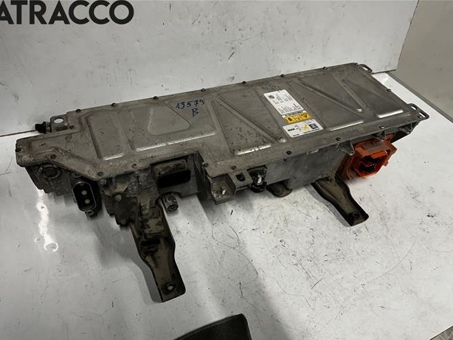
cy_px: 176
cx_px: 228
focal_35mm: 25
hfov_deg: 69.4
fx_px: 327
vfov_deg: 54.9
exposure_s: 1/100
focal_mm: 6.86
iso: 160
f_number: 1.78
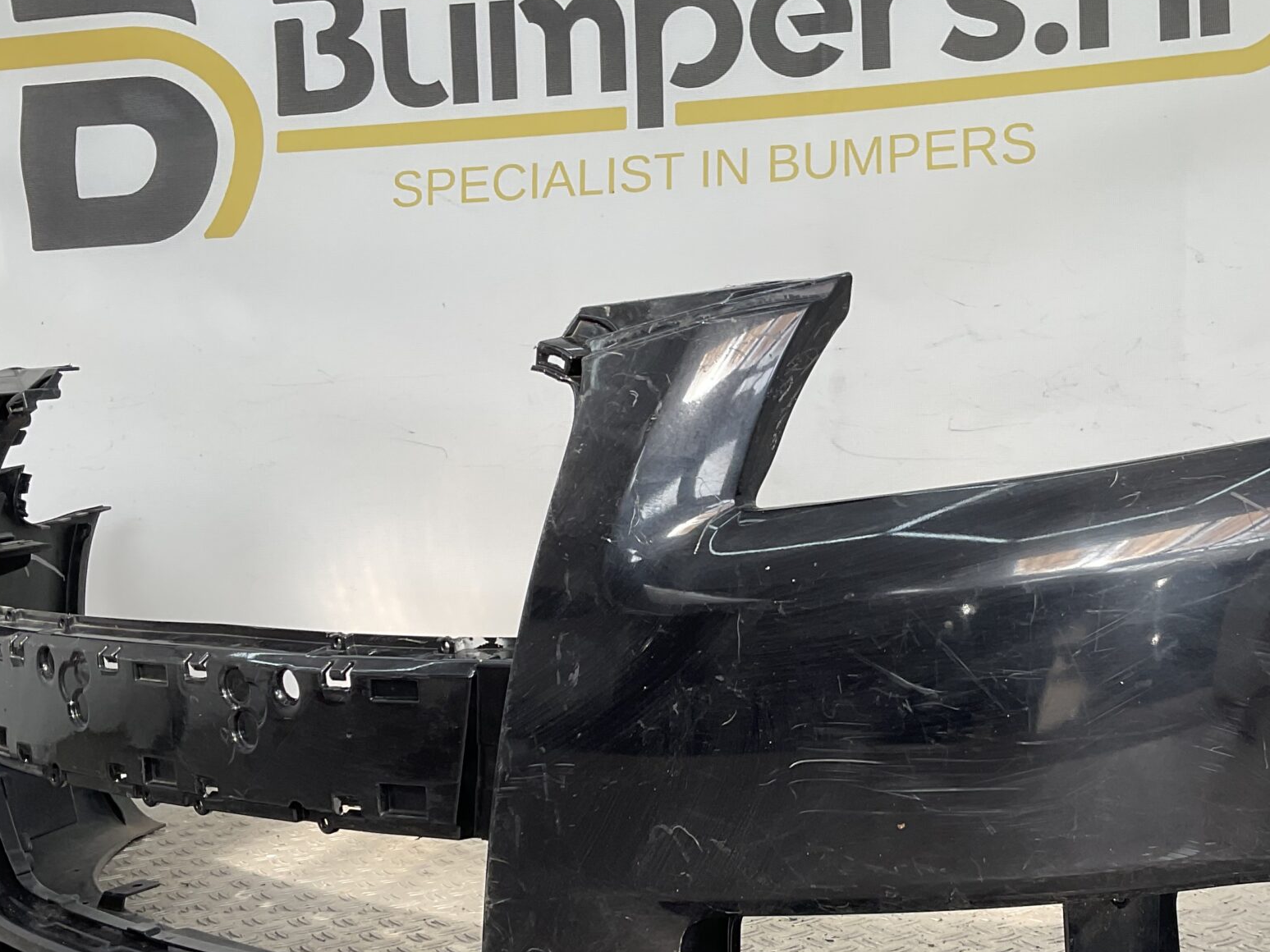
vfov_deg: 30.1
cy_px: 592
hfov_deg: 39.4
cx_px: 784
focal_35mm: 48
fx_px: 1761
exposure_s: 1/237
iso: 16
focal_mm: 3
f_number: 1.8
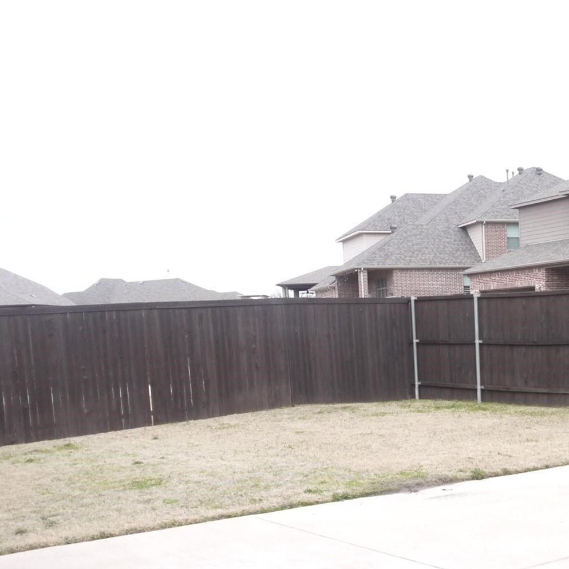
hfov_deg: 30.9
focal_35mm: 51
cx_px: 573
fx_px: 948
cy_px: 433
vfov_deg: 32.7
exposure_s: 1/320
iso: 800
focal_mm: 14
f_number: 6.3
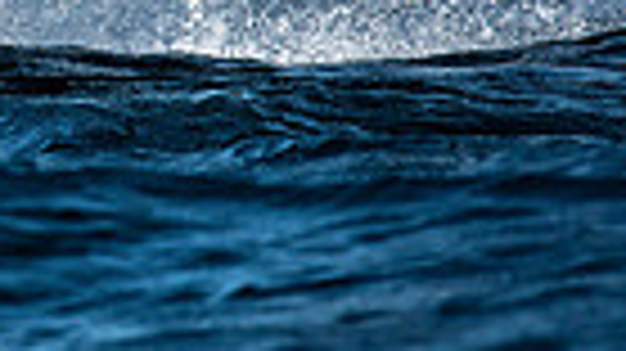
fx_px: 32631
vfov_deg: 0.6
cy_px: -349
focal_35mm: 1967
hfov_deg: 1.1
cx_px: -631
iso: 320
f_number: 5
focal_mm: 300
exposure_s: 1/3200
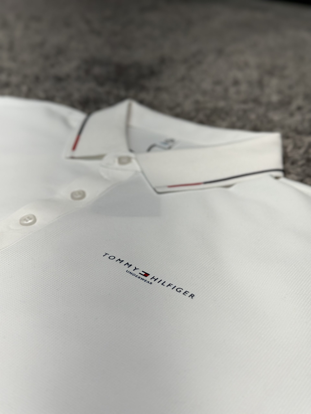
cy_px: 207
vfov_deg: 39.7
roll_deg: -3.1
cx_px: 156
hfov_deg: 30.3
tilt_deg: -28.0
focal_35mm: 48
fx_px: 575
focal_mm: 6.86
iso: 80
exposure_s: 1/225
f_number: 1.78
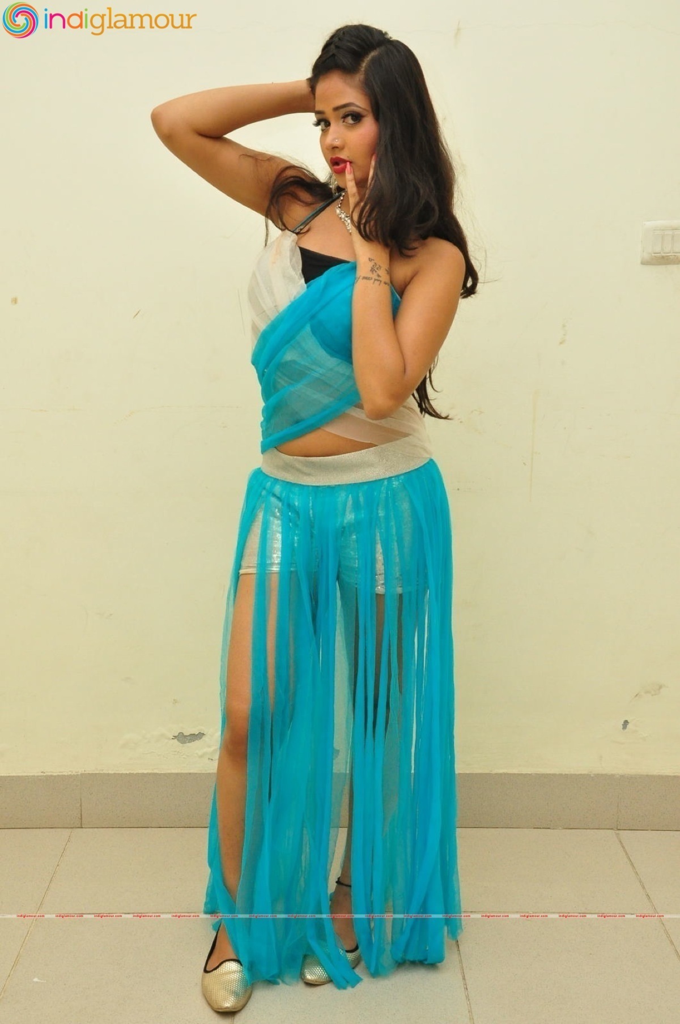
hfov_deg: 28.0
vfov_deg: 41.2
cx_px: 340
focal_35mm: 48
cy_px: 512
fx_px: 1364
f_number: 9
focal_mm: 32
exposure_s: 1/125
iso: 1600
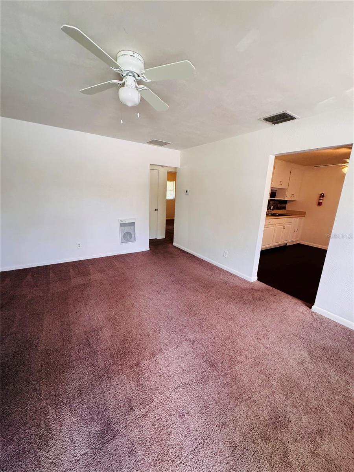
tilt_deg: -12.5
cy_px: 236
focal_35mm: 14
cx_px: 177
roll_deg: -1.9
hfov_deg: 85.7
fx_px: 191
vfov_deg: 102.1
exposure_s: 1/120
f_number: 2.2
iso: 320
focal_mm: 2.22
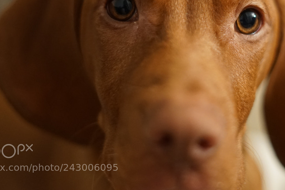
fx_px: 689
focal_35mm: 87
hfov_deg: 23.2
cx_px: 204
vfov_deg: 15.6
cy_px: 27
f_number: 2
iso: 2000
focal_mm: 50
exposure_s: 1/60
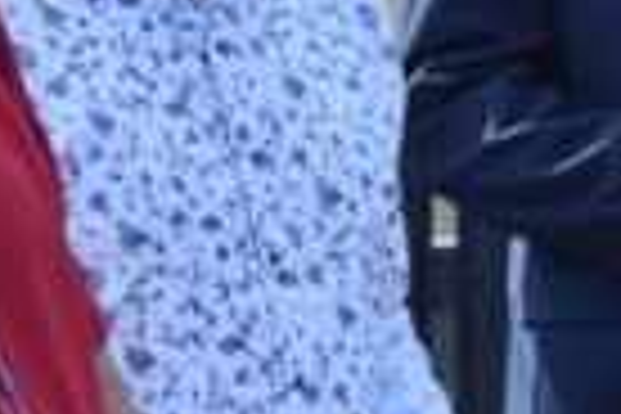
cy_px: 32
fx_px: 4605
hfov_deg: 7.7
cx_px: 698
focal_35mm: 267
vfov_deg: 5.1
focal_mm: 32
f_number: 8
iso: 200
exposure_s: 1/250
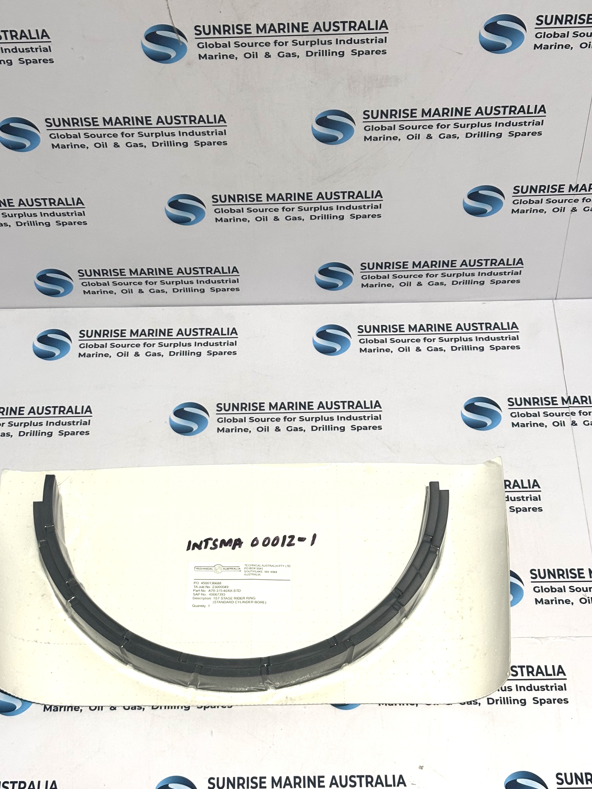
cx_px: 263
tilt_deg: -54.9
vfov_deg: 31.7
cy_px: 412
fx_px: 1391
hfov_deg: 24.0
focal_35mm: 61
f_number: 1.6
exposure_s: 1/50
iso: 64
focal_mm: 5.96
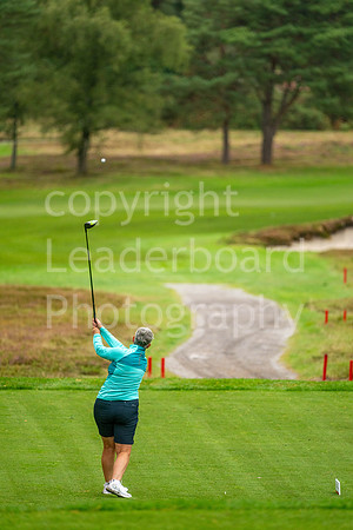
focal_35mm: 300
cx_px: 176
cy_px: 265
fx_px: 4412
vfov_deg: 6.9
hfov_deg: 4.6
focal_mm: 300
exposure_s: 1/1600
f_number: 4
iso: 800
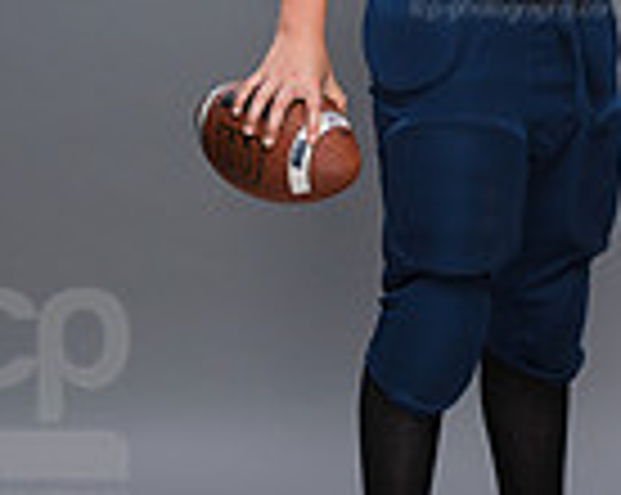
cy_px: -104
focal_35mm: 245
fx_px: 4497
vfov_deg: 6.3
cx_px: 518
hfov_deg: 7.9
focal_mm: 80
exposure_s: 1/250
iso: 320
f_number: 6.3
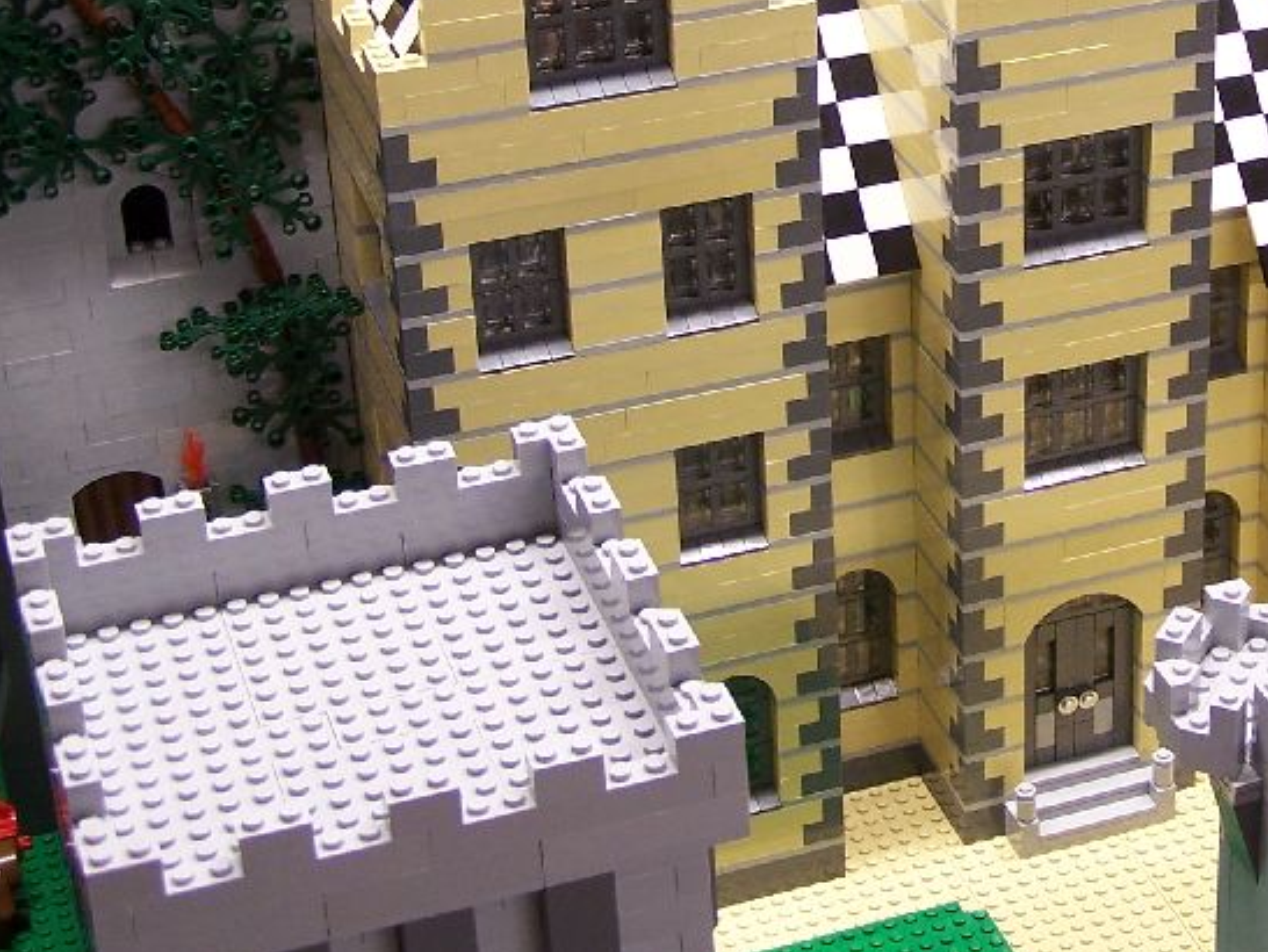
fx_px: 3298
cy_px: 167
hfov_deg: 21.5
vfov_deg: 16.3
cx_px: 1033
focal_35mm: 90
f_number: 3
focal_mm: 8
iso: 80
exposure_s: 1/6
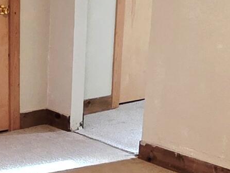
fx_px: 578
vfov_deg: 16.6
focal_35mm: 87
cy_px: 171
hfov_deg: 22.3
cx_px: 56
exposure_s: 1/60.2
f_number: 1.9
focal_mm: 2.2
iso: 500
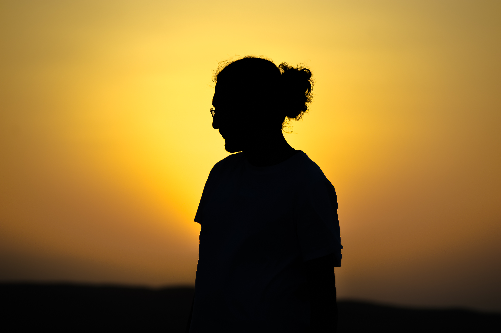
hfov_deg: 9.8
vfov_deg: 6.5
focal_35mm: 210
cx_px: 250
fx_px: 2920
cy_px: 166
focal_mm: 140
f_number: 5.6
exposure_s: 1/500
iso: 180
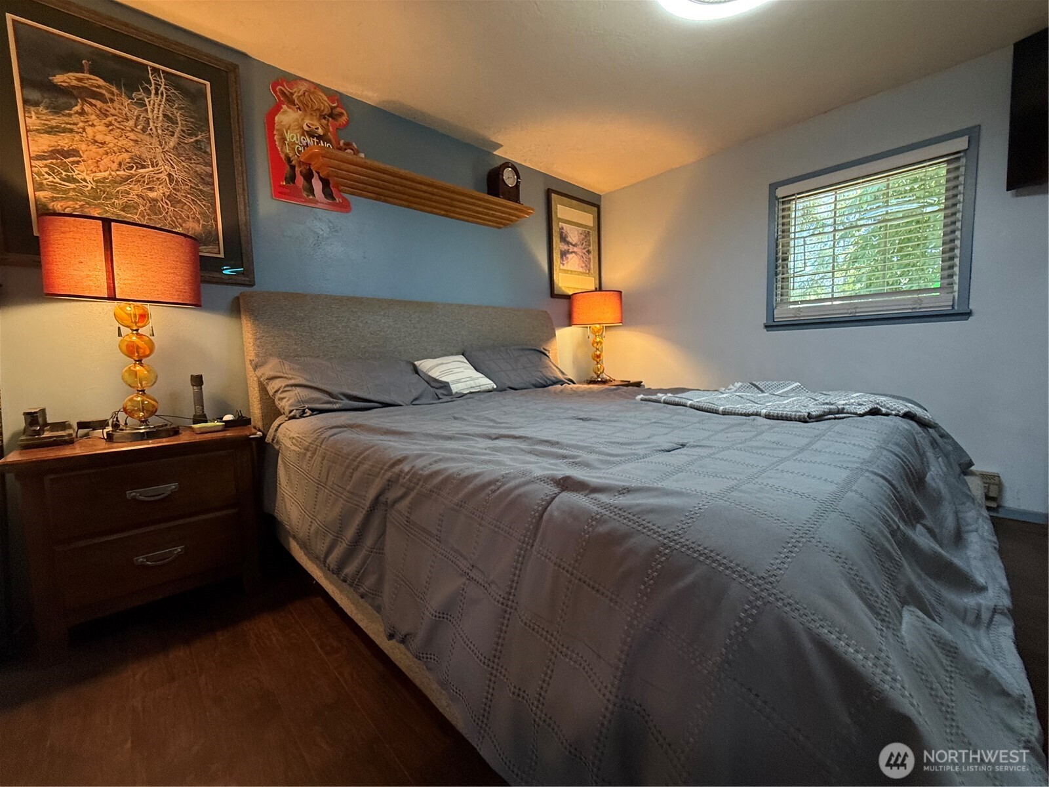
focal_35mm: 14
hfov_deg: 102.1
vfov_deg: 85.7
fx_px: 424
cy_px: 394
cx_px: 524
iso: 250
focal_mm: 2.22
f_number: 2.2
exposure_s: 1/60
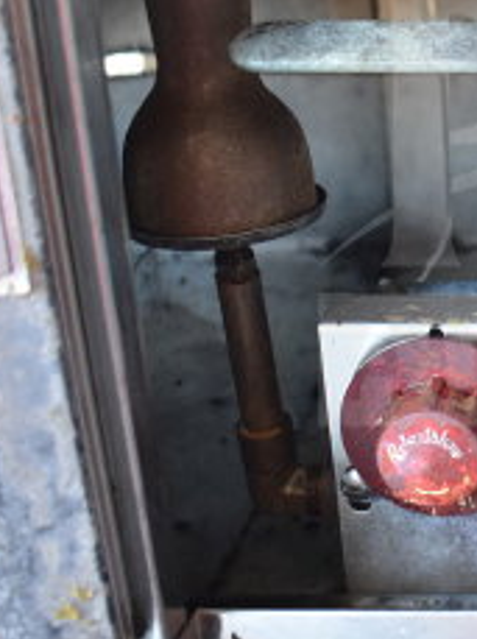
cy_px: 205
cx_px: 630
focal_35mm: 77
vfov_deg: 25.2
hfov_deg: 17.8
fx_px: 1419
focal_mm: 20
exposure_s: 1/30
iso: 640
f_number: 3.5
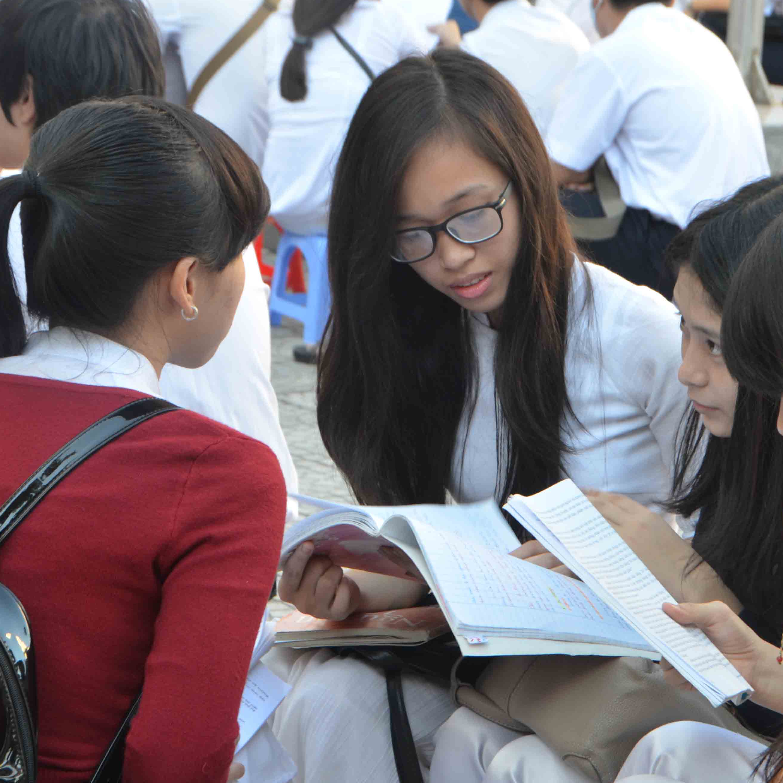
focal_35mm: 120
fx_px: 3071
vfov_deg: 14.5
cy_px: 473
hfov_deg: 14.5
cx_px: 464
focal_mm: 50
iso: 320
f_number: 7.1
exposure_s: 1/60
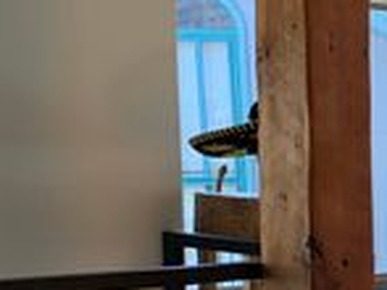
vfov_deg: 13.6
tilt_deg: -8.8
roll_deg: -1.1
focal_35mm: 106
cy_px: 340
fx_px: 1184
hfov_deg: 15.4
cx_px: 740
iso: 64
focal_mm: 4.25
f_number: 1.8
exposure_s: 1/121
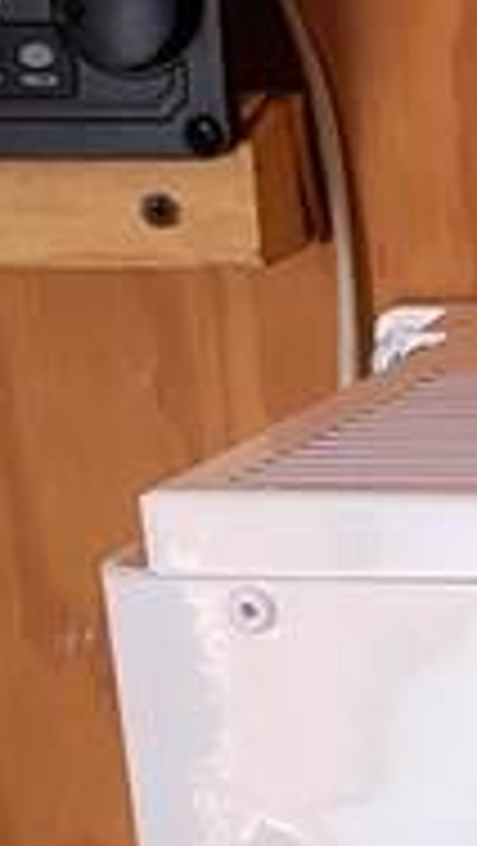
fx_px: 4332
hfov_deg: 5.6
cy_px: 387
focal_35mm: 193
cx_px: 1778
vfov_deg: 11.2
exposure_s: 1/120
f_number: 2.4
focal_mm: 4.3
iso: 100
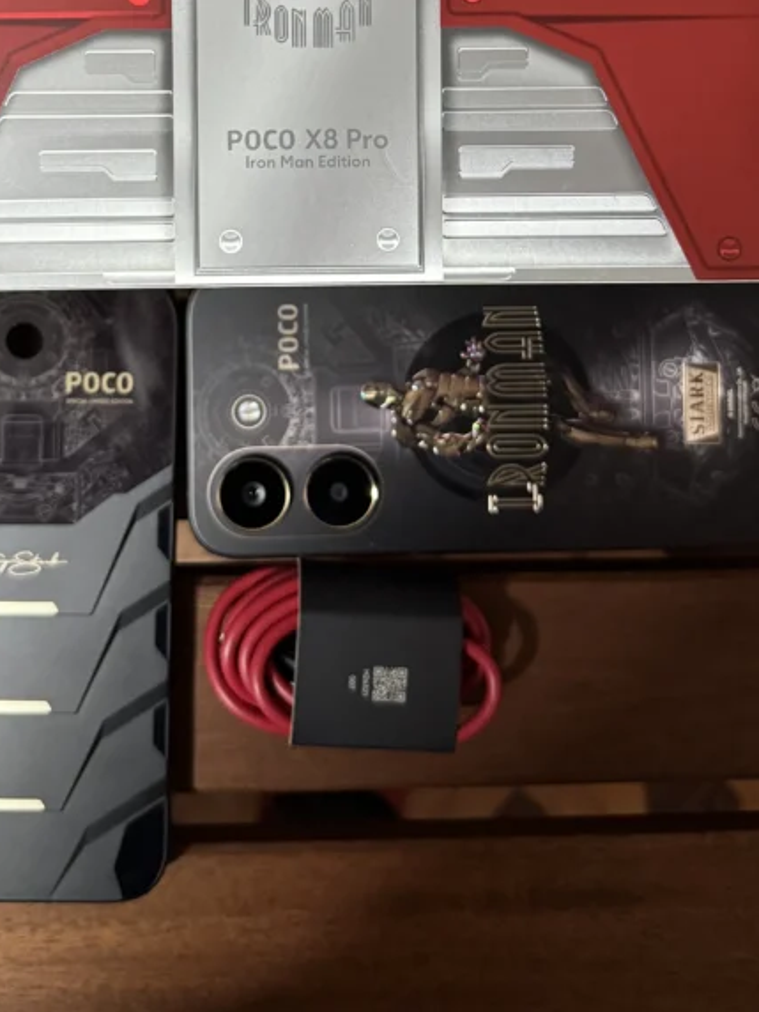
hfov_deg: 33.5
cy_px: 163
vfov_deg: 41.4
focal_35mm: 43
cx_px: 306
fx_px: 1257
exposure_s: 1/60
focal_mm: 6.76
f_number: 1.78
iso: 640
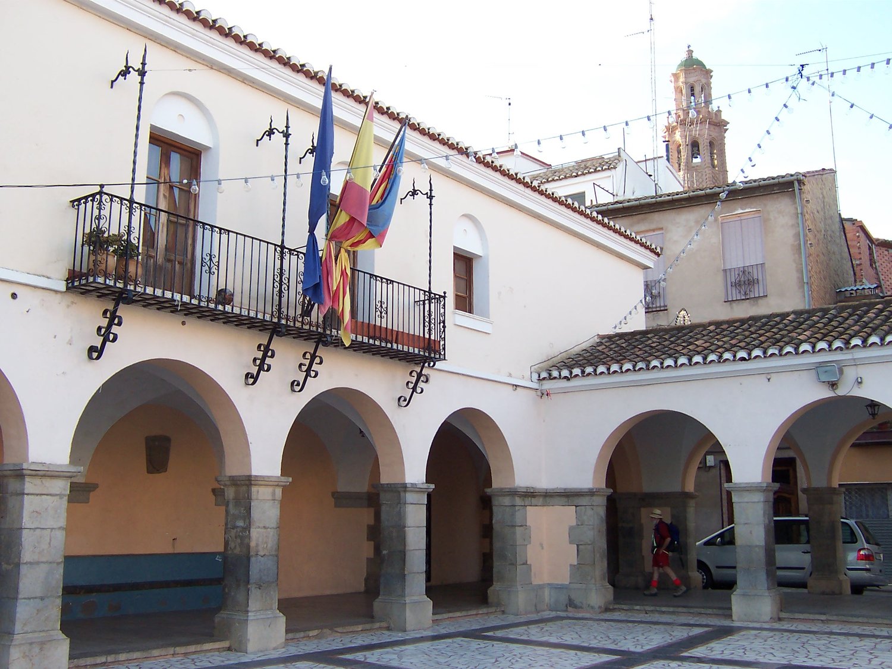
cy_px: 334
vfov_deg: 39.7
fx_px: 928
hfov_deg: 51.4
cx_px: 446
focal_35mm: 36
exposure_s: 1/125
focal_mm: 5.6
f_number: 3.4
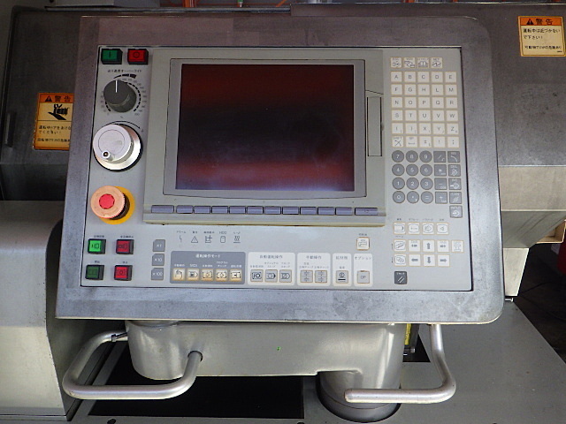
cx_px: 283
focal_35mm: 28
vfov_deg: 49.7
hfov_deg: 63.4
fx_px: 458
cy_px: 212
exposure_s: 1/50
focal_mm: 5
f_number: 3.5
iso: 125
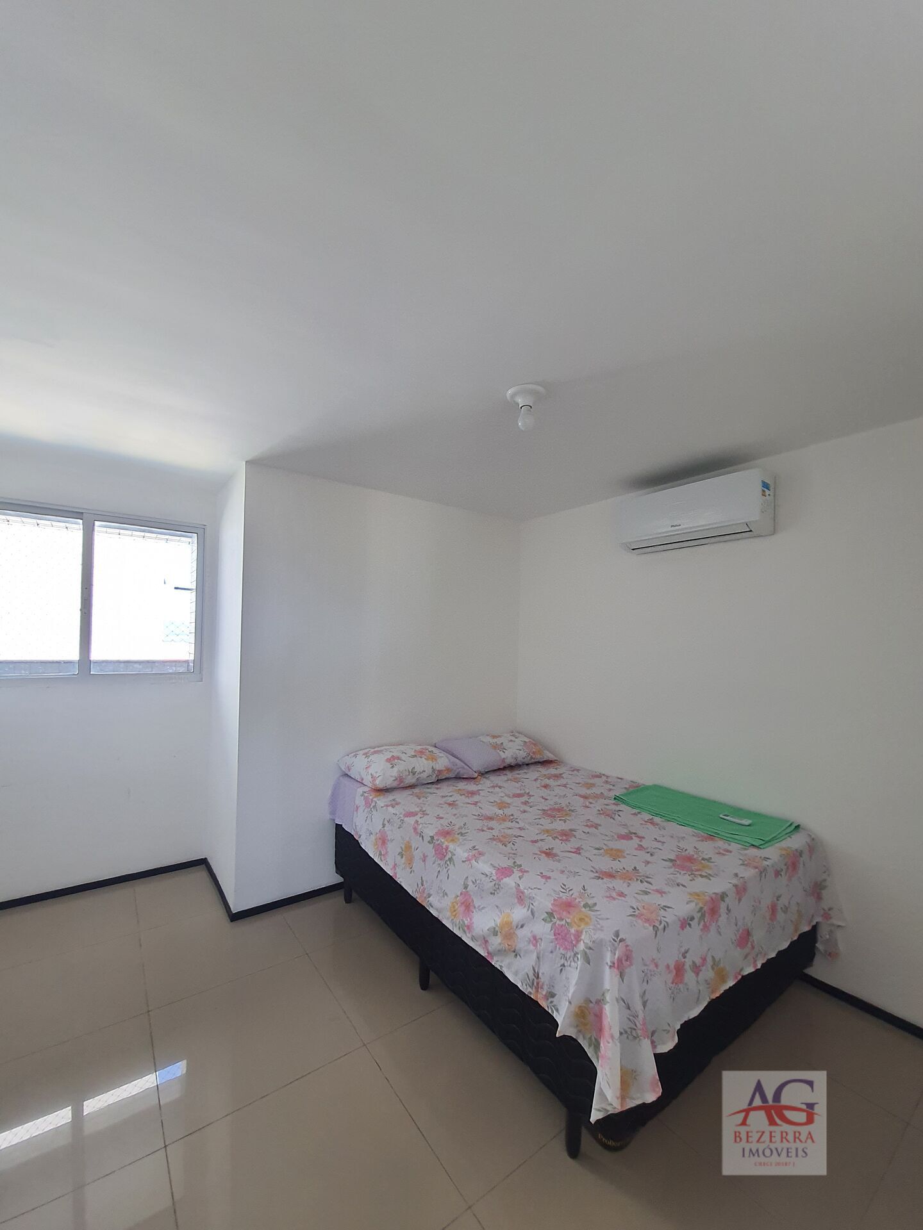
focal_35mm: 13
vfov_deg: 106.2
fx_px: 462
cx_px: 462
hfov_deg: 89.9
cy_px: 615
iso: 125
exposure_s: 1/60
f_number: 2.2
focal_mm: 1.74
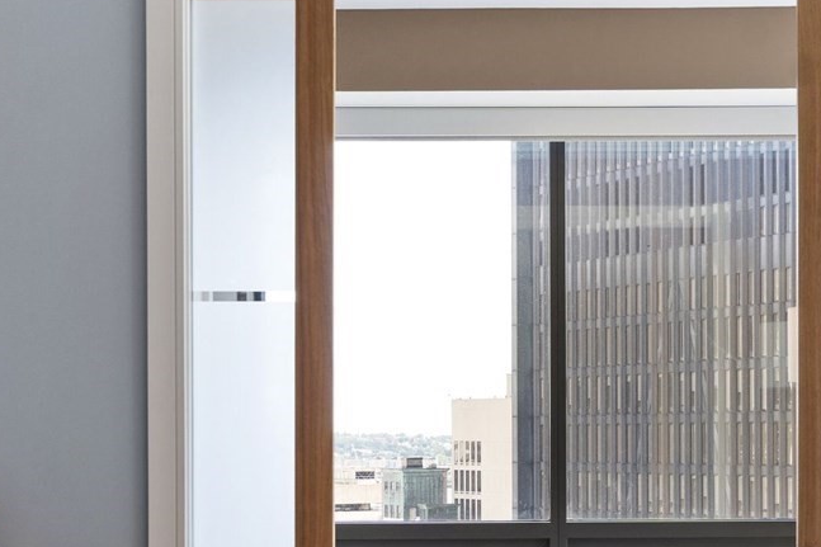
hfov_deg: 21.4
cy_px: 461
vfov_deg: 14.3
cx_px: 556
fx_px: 2166
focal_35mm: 95
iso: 400
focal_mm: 30
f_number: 8
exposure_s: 1/50
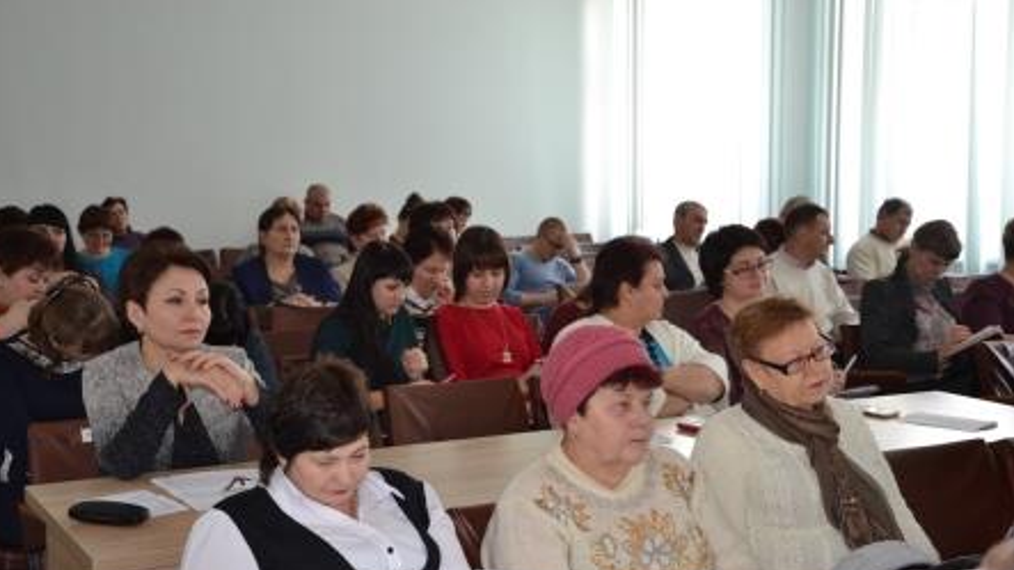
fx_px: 1452
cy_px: 319
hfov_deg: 38.5
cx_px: 504
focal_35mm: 54
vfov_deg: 22.2
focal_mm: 34
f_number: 4.2
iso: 450
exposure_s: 1/60
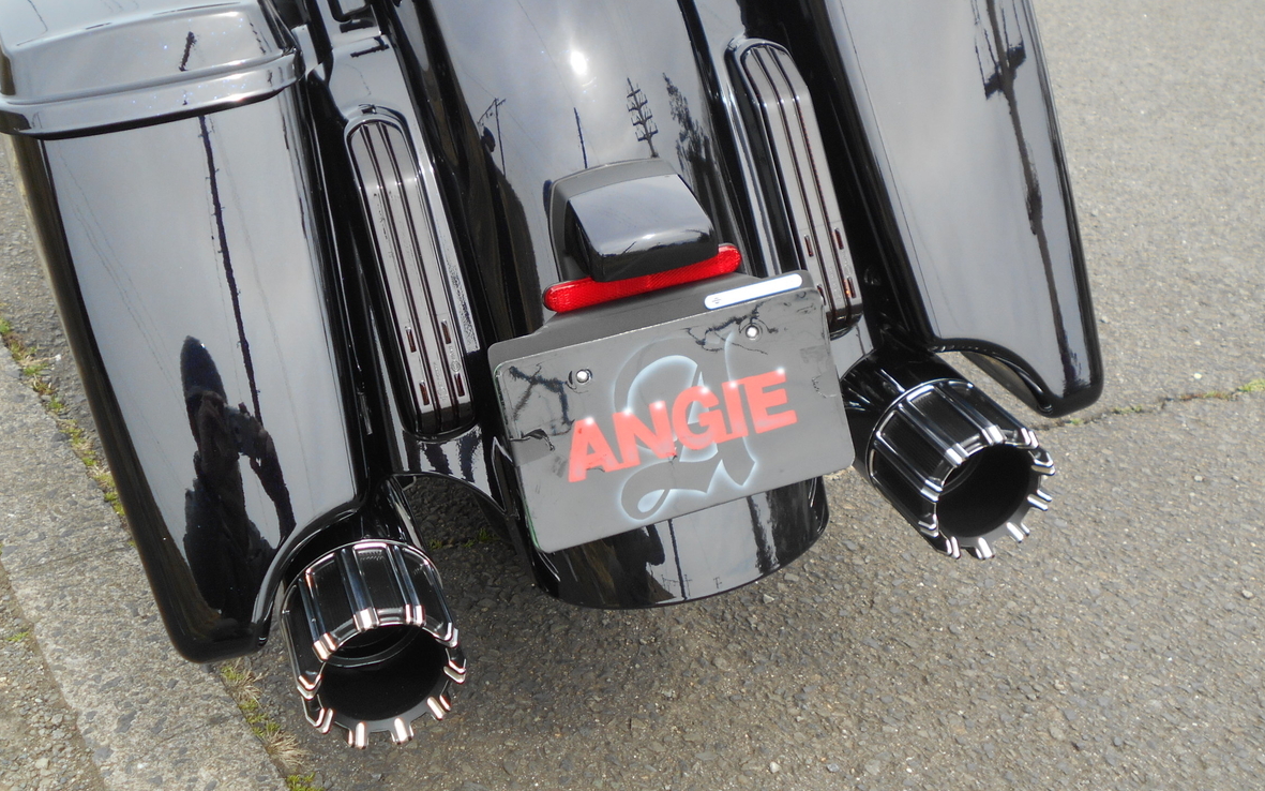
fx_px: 1448
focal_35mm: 42
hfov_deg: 47.2
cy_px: 355
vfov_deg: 30.5
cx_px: 632
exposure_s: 1/250
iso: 80
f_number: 3.9
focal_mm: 6.7
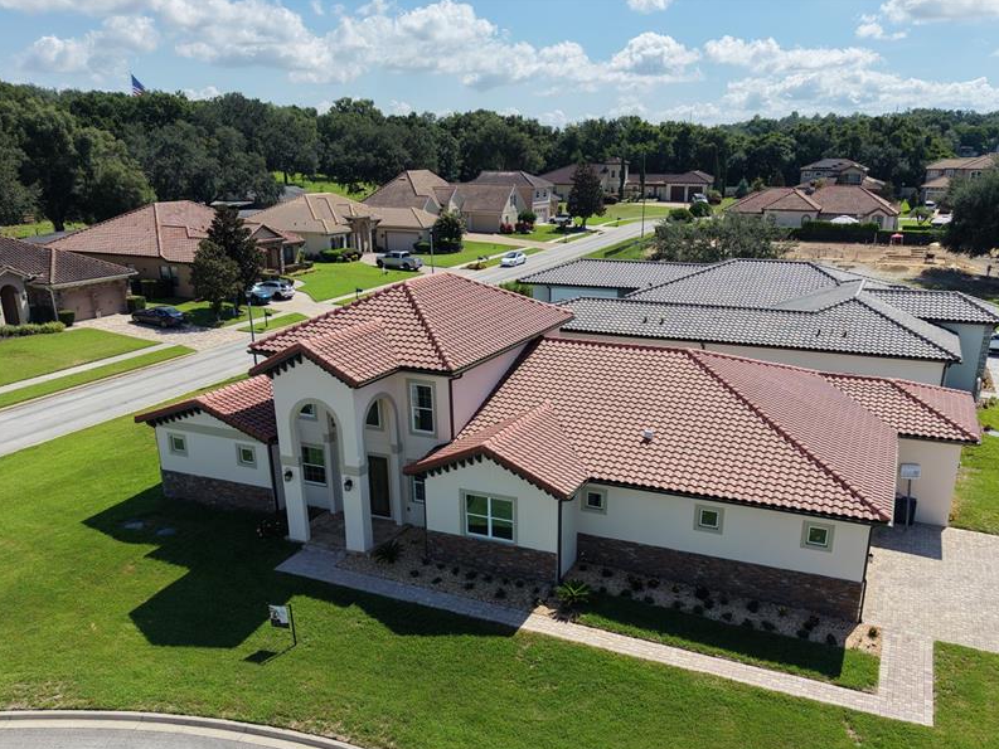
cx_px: 538
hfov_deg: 58.3
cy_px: 480
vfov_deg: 45.0
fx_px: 895
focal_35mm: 31
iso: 400
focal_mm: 8.67
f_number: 1.8
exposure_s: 1/8000
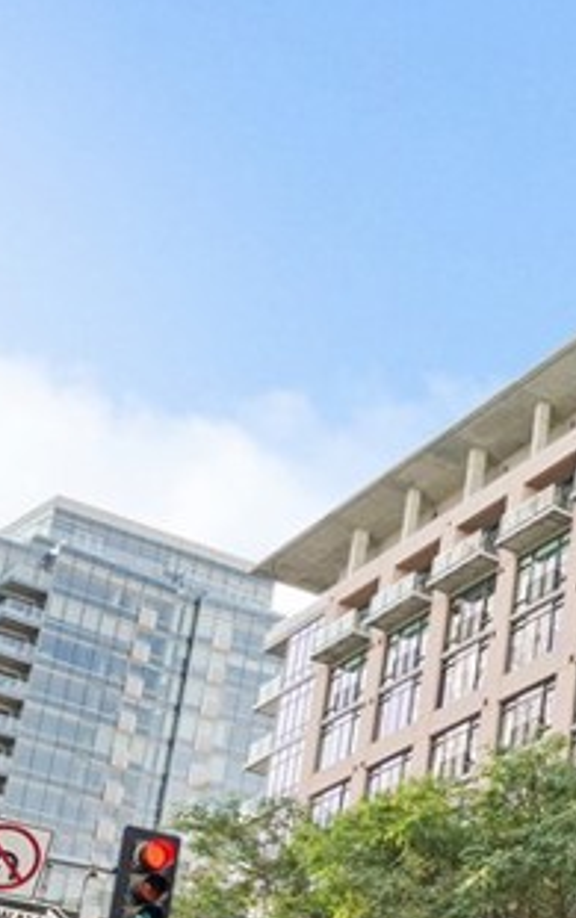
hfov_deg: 15.8
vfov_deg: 29.6
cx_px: 1108
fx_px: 1679
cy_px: 788
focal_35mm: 67
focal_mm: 20
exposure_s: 1/125
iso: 400
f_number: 7.1
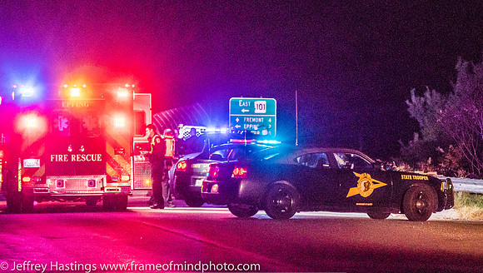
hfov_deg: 10.1
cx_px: 271
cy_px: 152
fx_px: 2738
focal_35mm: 214
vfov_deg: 5.7
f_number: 4.5
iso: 2000
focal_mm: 110
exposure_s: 1/250
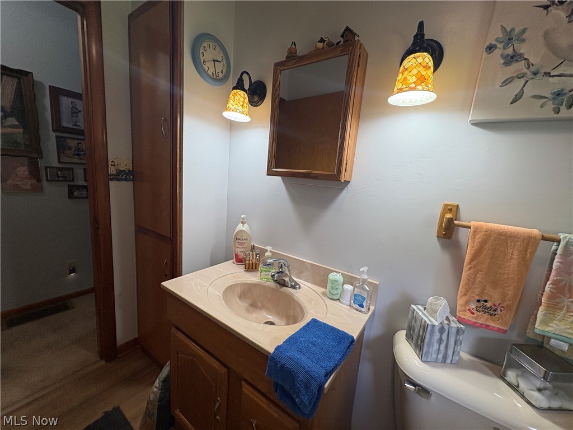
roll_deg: -4.5
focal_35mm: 14
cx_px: 286
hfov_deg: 102.1
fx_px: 232
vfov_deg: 85.7
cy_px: 215
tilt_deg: -8.0
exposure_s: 1/120
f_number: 2.2
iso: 125
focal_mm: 2.22
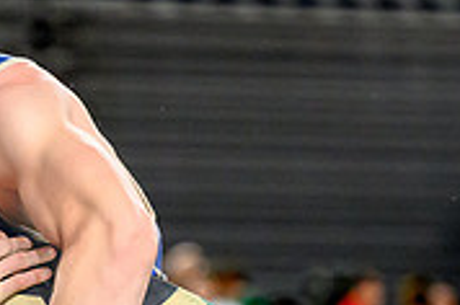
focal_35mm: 522
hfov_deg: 4.0
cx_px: -38
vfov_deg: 2.6
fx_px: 6658
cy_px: 209
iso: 2500
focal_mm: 102
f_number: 2.8
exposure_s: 1/800
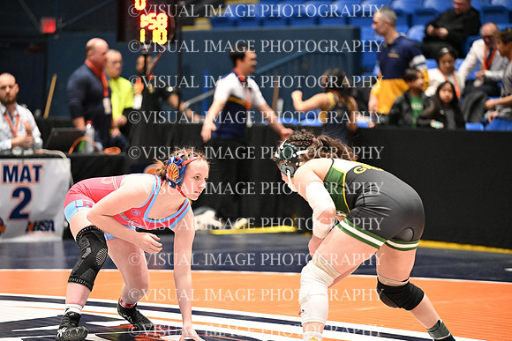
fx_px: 1920
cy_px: 170
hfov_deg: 15.2
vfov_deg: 10.2
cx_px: 256
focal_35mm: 135
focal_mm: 135
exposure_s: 1/960
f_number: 2.8
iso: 8000
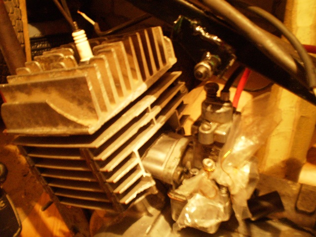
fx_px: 383
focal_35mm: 42
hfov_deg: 44.8
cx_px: 158
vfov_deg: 34.3
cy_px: 118
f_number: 3.5
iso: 320
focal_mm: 7.4
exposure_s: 1/2
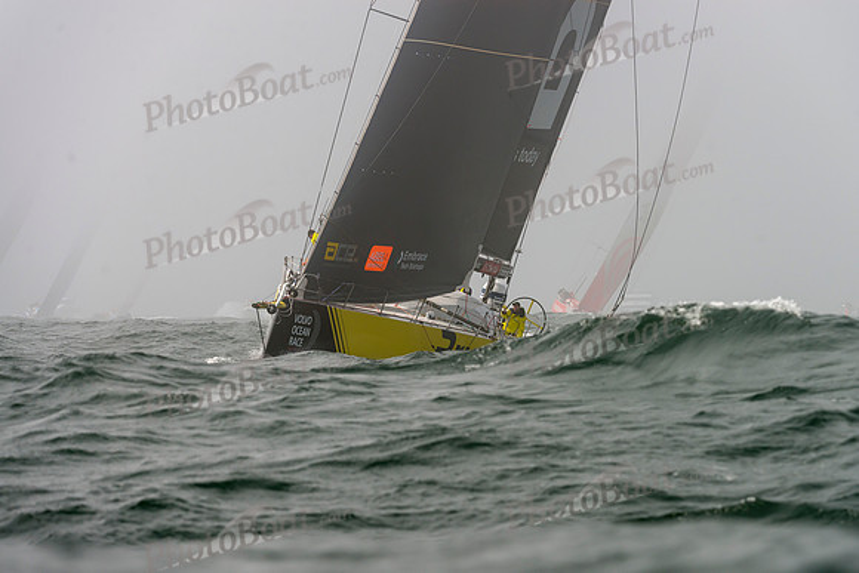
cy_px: 316
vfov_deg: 4.8
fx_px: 6847
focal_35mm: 287
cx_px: 473
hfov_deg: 7.2
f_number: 7.1
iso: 280
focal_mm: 260
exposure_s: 1/1250
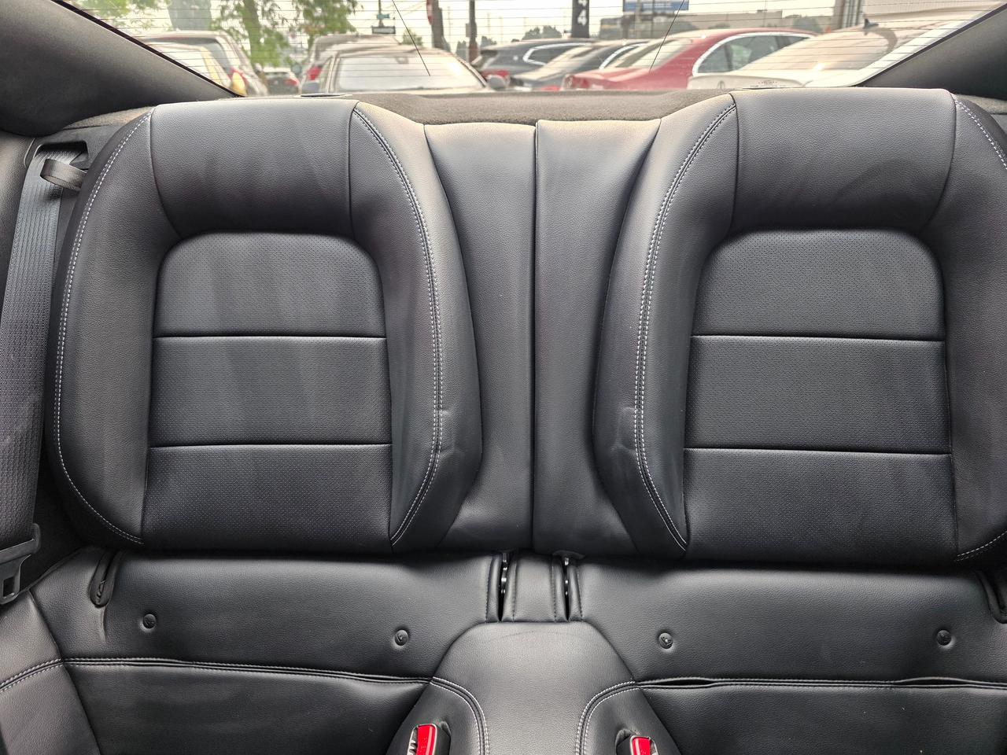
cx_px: 504
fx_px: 669
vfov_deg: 58.9
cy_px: 378
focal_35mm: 23
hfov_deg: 73.9
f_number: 1.7
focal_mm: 6.3
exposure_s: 1/180
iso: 64
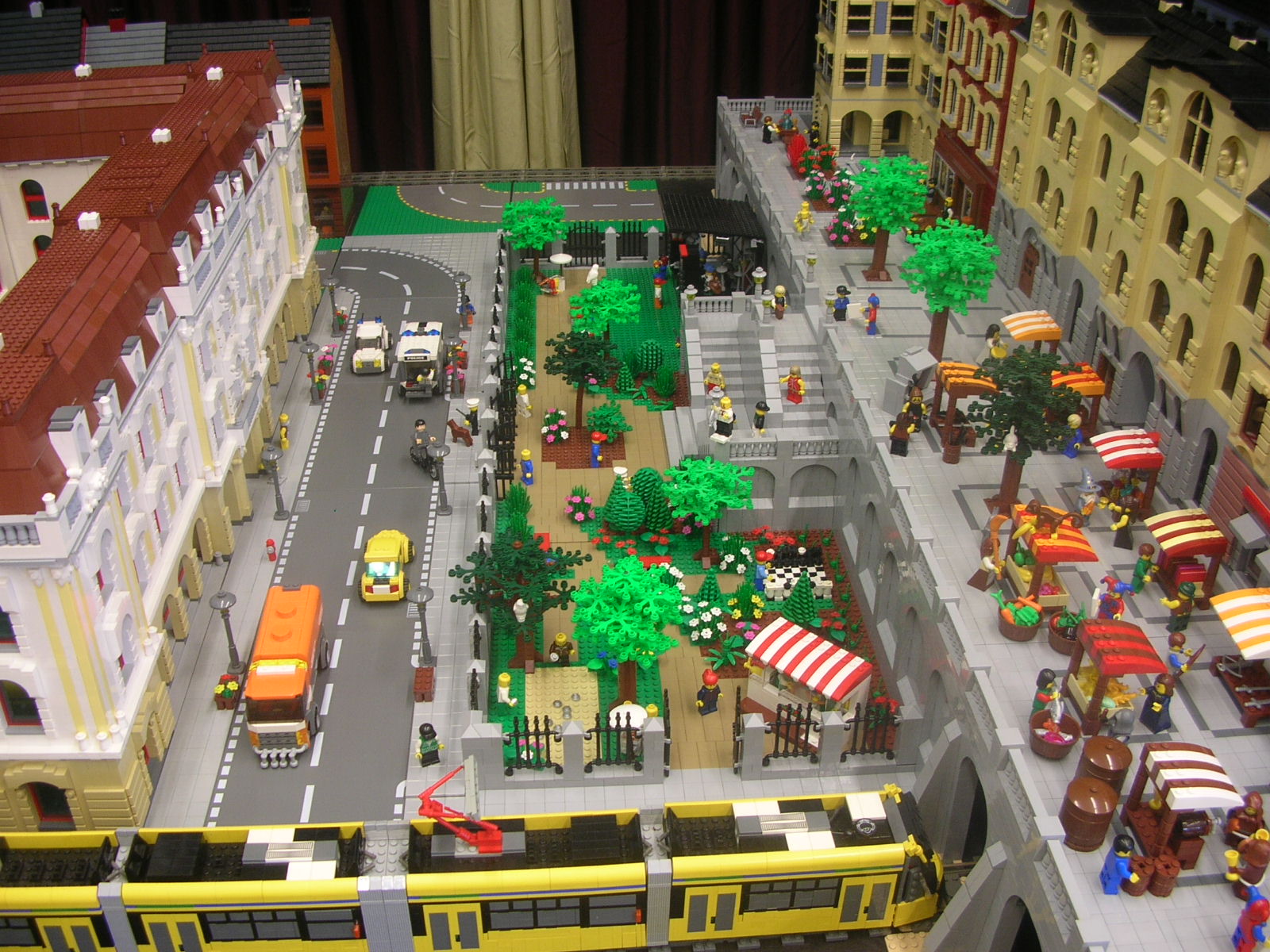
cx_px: 635
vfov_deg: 40.7
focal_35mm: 35
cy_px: 476
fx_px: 1284
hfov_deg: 52.6
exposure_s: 1/9.1
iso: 50
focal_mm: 5.8
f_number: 2.8
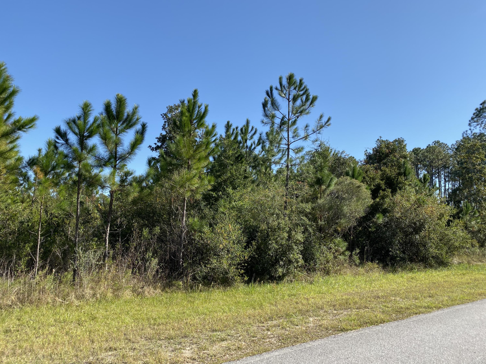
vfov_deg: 53.1
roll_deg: -3.1
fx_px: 365
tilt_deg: +6.5
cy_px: 182
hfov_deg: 67.3
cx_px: 243
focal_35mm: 26
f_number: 1.8
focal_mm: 4.25
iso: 32
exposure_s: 1/1838
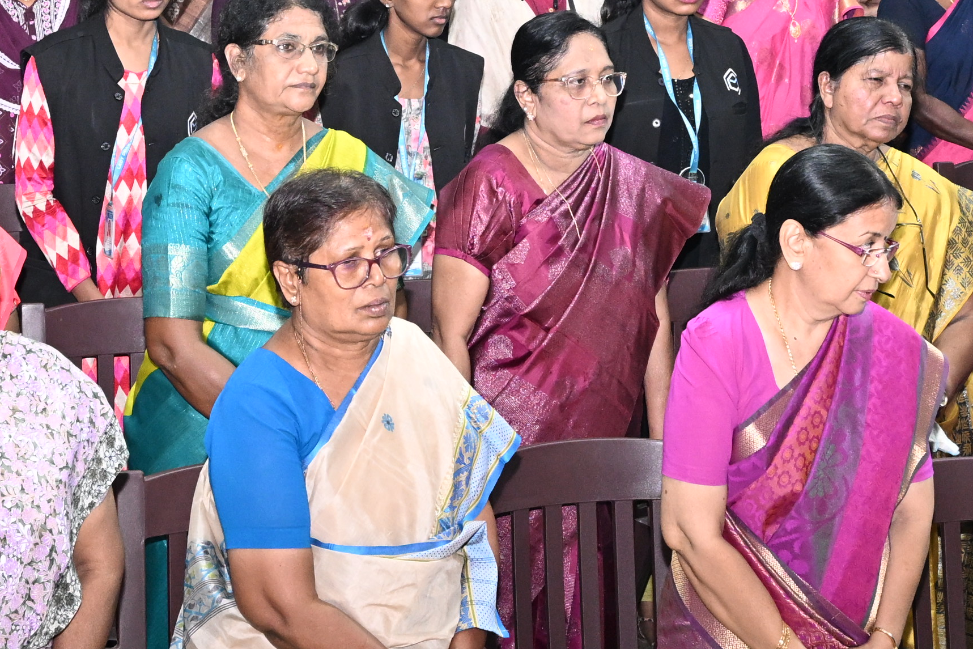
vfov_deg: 12.6
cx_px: 474
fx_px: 2908
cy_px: -18
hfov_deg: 19.0
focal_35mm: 108
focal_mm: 29.5
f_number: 6.3
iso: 2000
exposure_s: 1/100
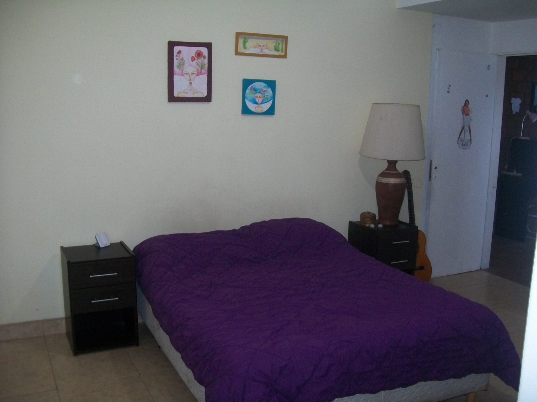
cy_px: 201
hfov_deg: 51.4
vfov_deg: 39.7
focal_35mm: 36
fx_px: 558
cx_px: 268
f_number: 2.7
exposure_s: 1/30
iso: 160
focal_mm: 6
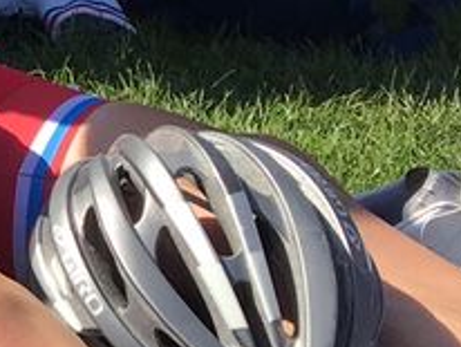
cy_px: 69
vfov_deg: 8.3
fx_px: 2400
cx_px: -781
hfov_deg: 9.3
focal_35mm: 180
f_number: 2.2
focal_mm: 4.15
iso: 25
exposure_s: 1/1148
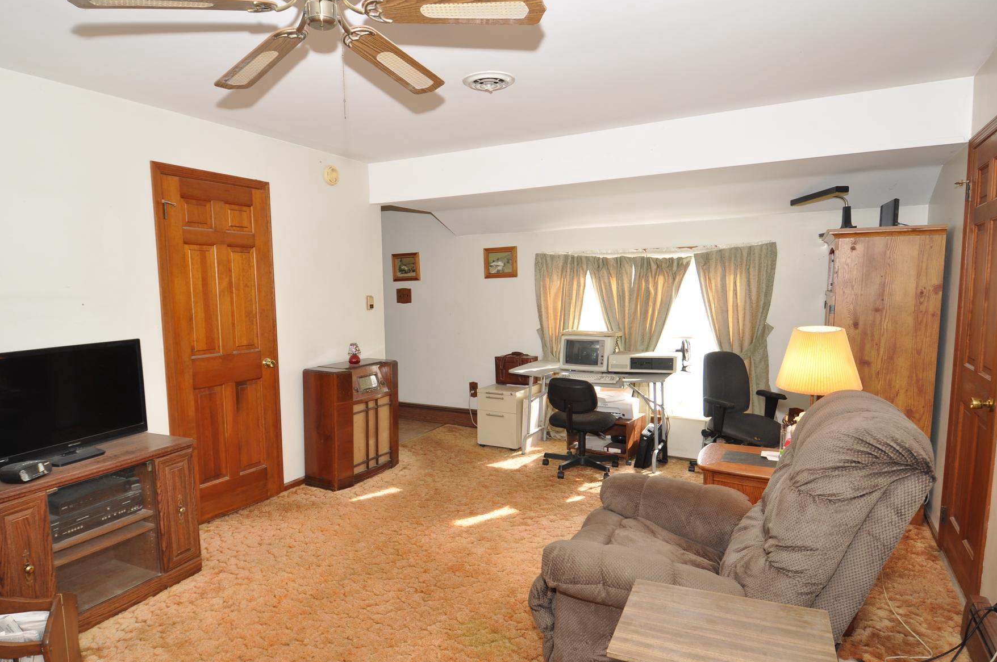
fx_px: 581
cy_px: 353
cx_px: 445
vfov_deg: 59.3
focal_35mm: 21
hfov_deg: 81.0
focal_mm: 12
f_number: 4
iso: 250
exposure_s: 1/60
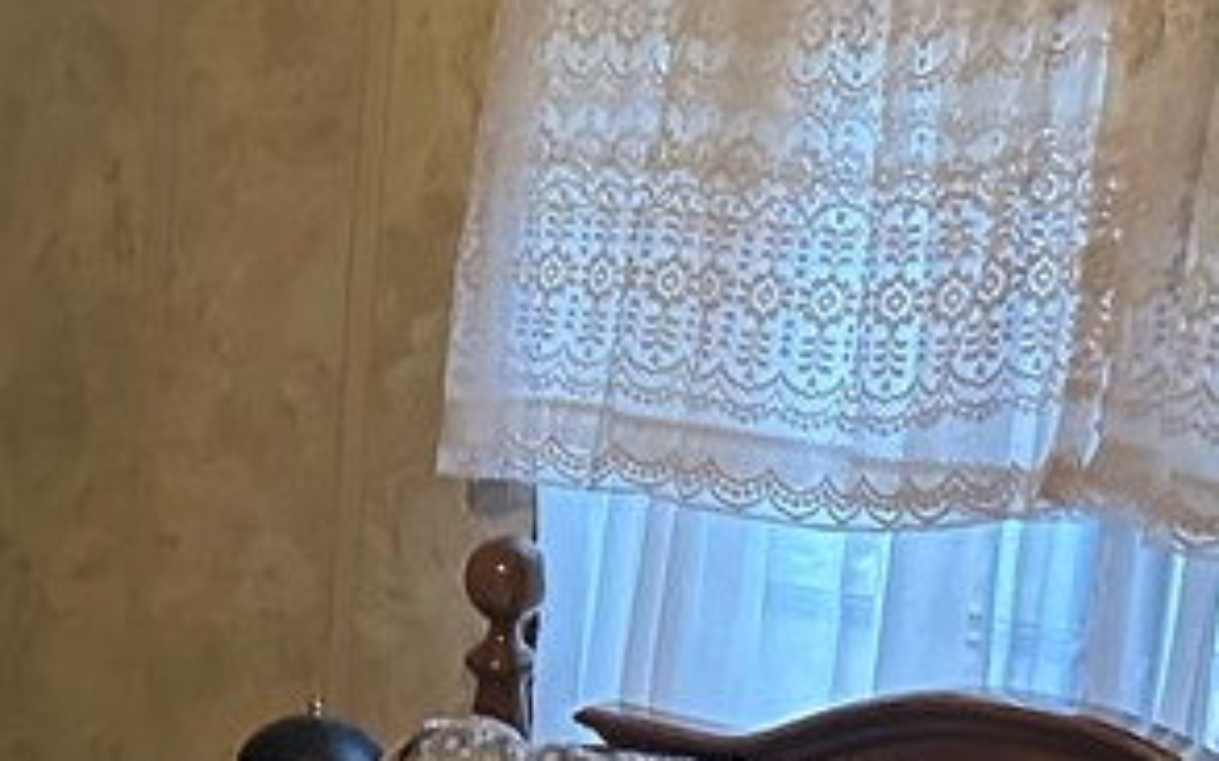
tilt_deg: -12.9
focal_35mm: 89
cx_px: 158
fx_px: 2956
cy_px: 753
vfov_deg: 14.5
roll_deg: -3.1
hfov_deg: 22.8
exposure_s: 1/60
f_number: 1.78
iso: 800
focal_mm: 6.86
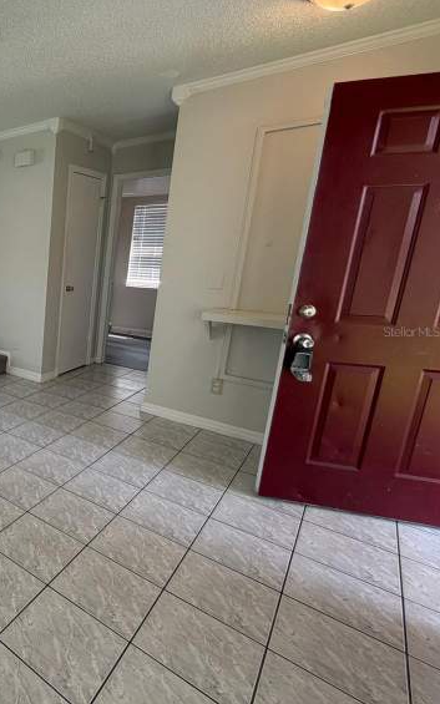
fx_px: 403
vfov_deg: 82.2
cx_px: -56
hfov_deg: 43.0
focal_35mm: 21
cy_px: 331
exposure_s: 1/120
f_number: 2.2
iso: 80
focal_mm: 2.22
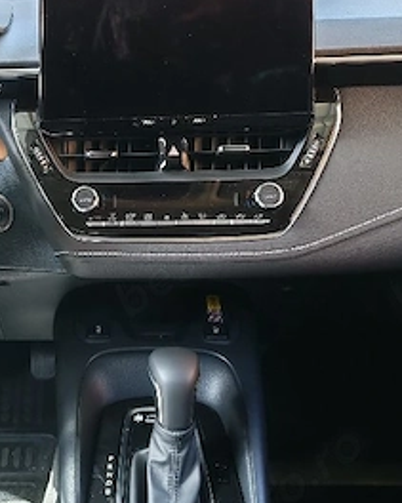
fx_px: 893
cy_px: 238
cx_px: 53
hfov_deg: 24.7
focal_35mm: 60
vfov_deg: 31.5
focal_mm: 6.12
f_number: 1.9
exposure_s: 1/100
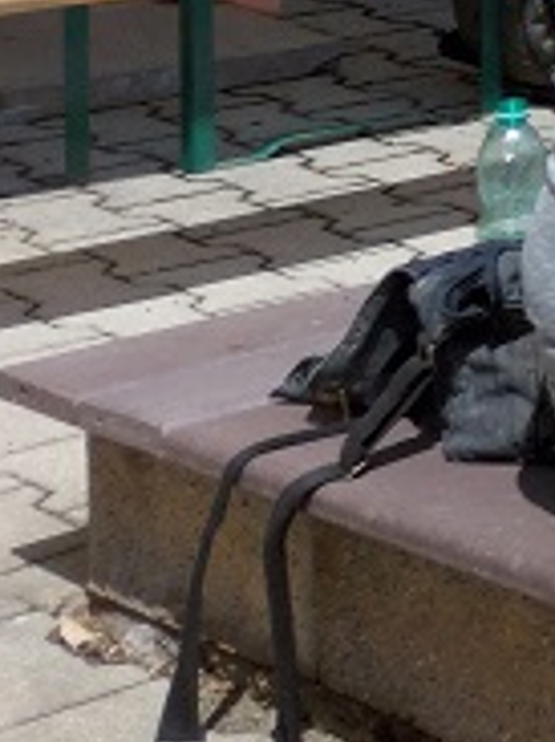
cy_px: -316
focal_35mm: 131
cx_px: 2009
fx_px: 2804
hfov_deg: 8.2
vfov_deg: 14.2
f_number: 1.8
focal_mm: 5.23
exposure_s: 1/1669
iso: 32
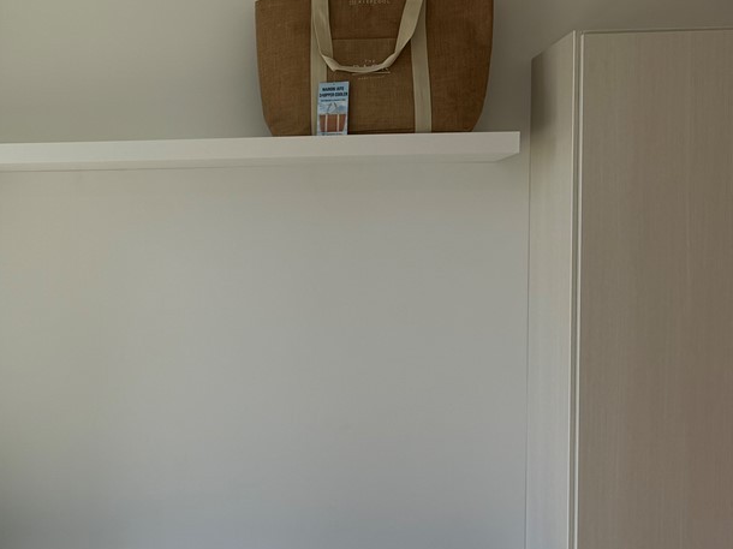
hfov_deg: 27.7
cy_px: 336
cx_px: -103
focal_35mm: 63
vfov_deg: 23.2
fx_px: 1334
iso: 100
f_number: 1.78
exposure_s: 1/126
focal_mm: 6.76
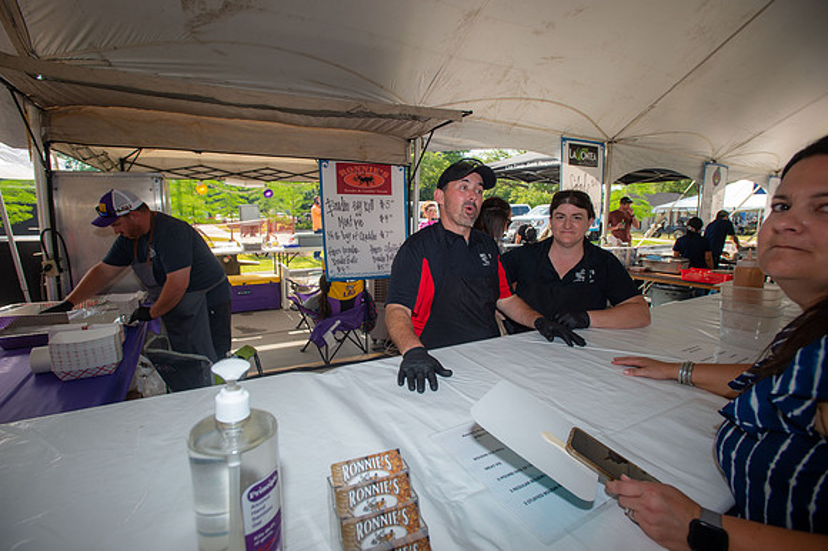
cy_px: 276
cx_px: 414
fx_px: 391
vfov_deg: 70.4
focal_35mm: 17
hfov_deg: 93.3
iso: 100
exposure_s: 1/125
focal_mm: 17
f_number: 5.6
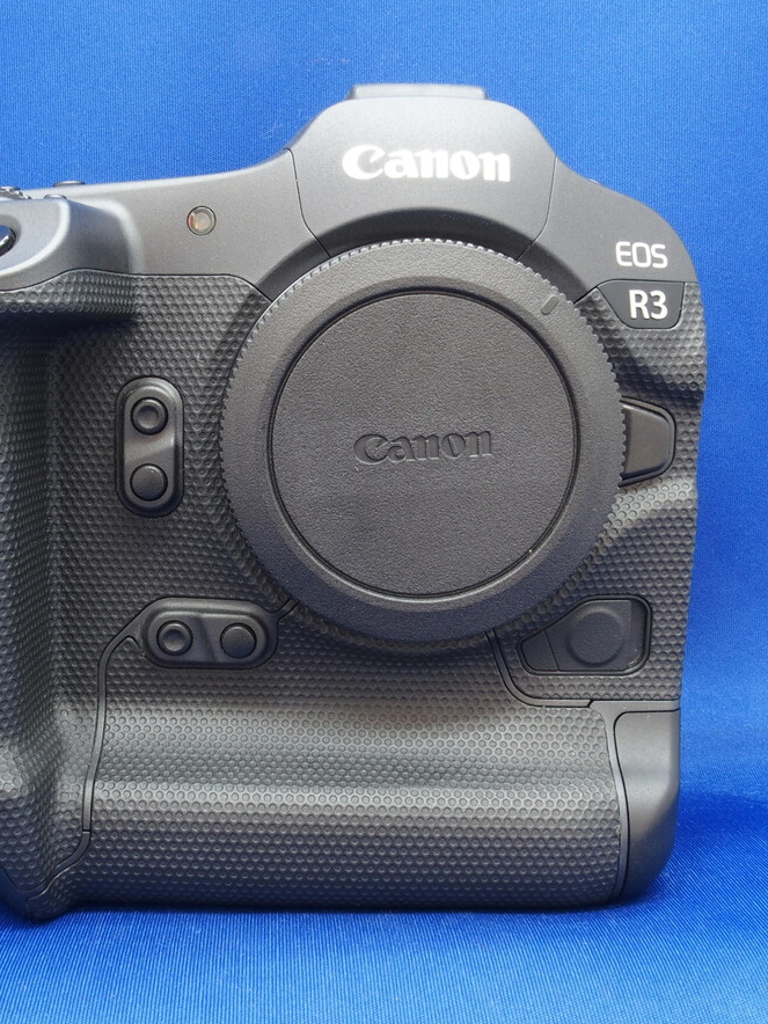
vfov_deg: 49.0
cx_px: 291
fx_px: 1124
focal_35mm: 38
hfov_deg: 37.5
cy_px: 504
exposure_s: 1.3
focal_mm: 6
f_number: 8
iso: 100
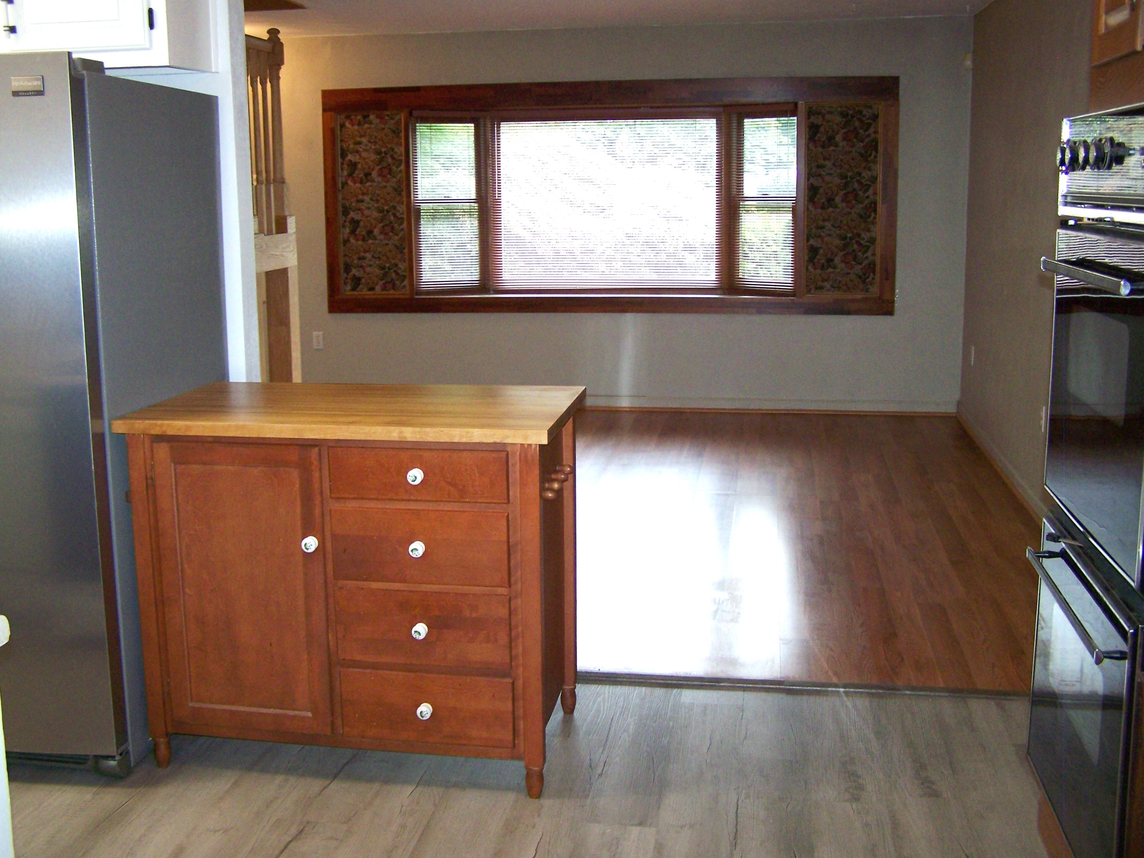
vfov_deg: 37.7
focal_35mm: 38
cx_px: 572
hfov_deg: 49.0
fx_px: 1256
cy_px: 429
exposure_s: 1/60
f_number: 2.8
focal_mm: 6.3
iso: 160
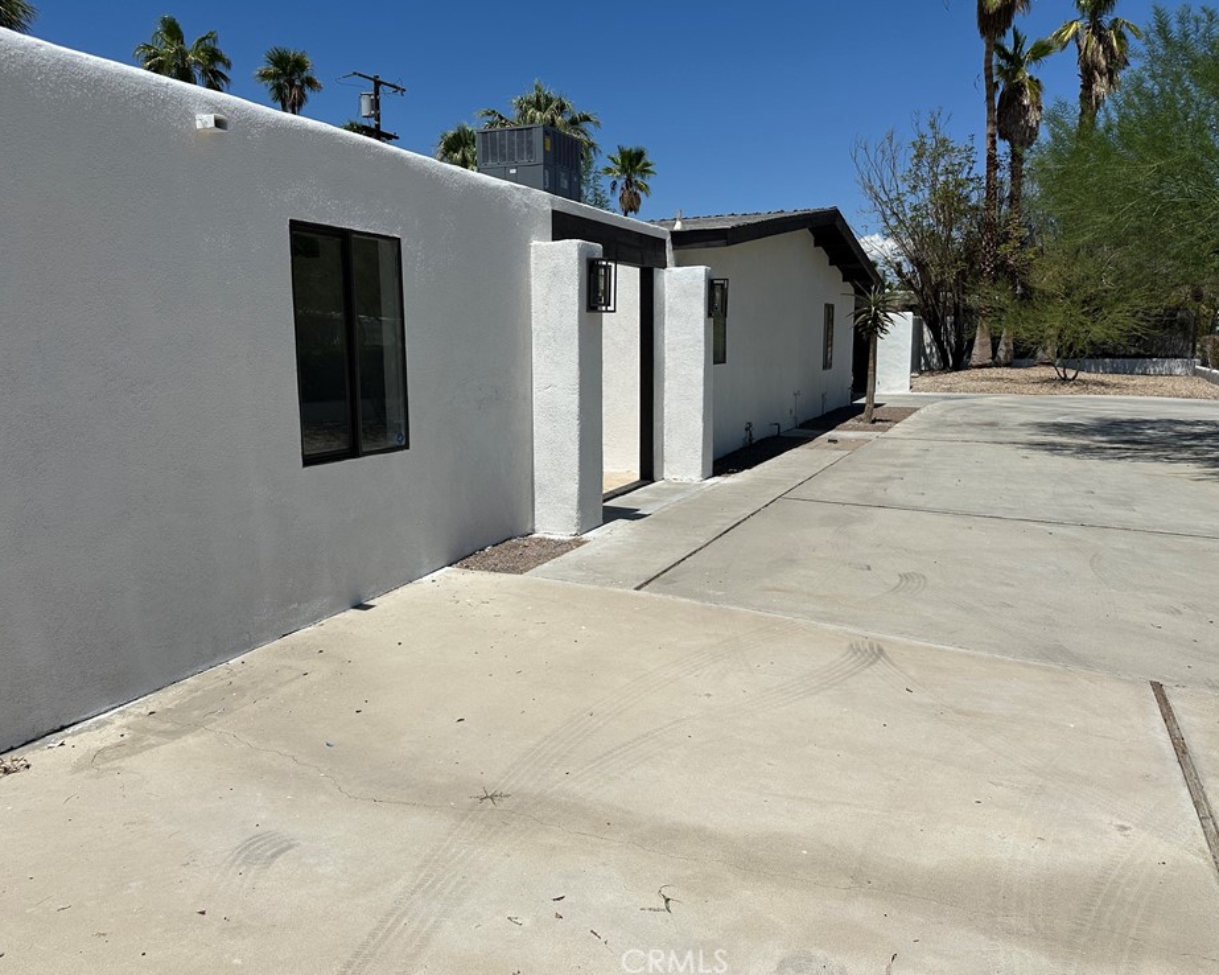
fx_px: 938
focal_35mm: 26
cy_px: 473
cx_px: 594
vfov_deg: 54.9
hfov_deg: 66.0
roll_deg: +0.8
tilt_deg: -7.1
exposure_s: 1/13699
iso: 80
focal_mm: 6.86
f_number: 1.78
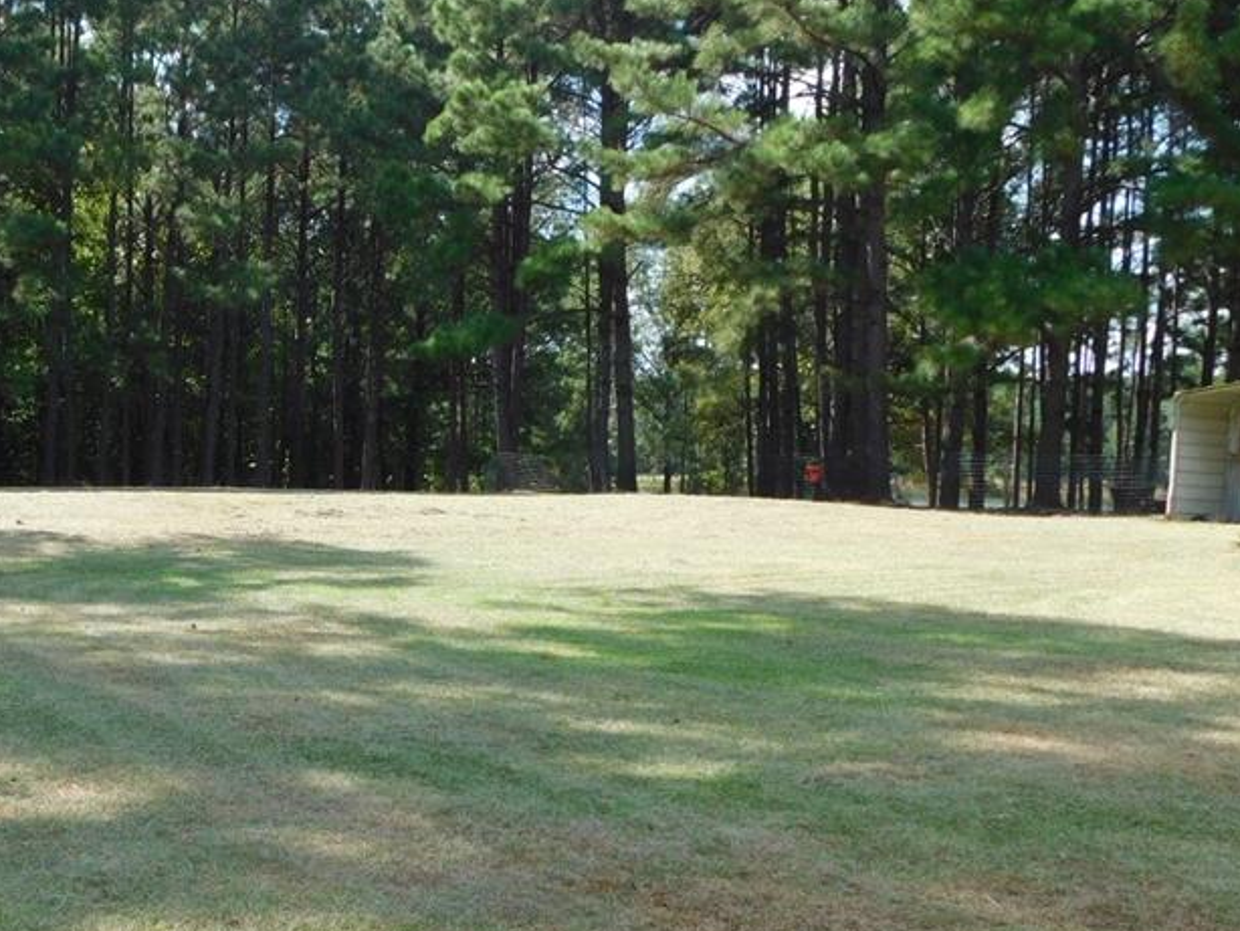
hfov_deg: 36.8
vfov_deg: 29.1
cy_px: 505
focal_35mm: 50
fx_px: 1792
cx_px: 246
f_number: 3.2
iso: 125
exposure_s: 1/500
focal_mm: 5.3
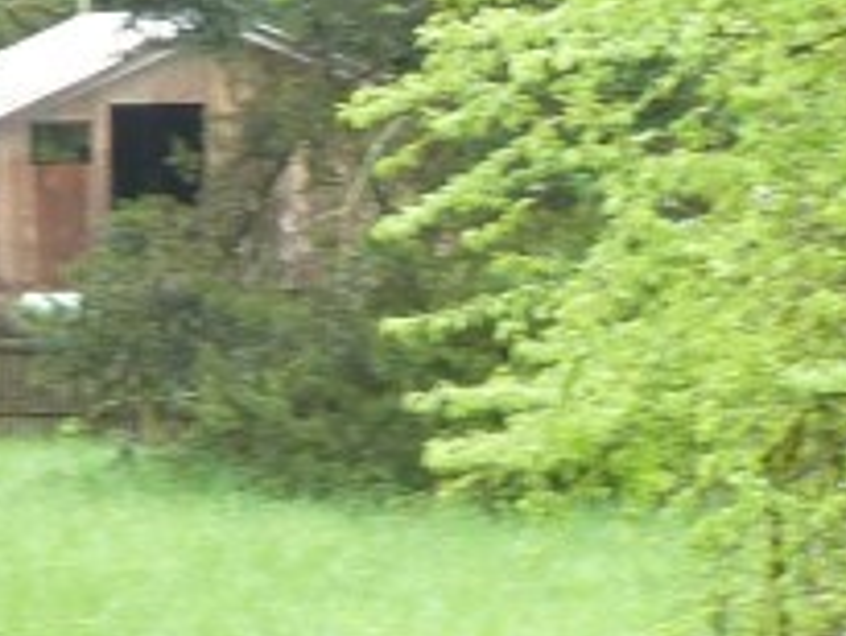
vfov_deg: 4.5
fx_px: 8168
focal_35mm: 334
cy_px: 149
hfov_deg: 5.9
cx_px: -417
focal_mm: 11
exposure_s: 1/40
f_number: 4.1
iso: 100
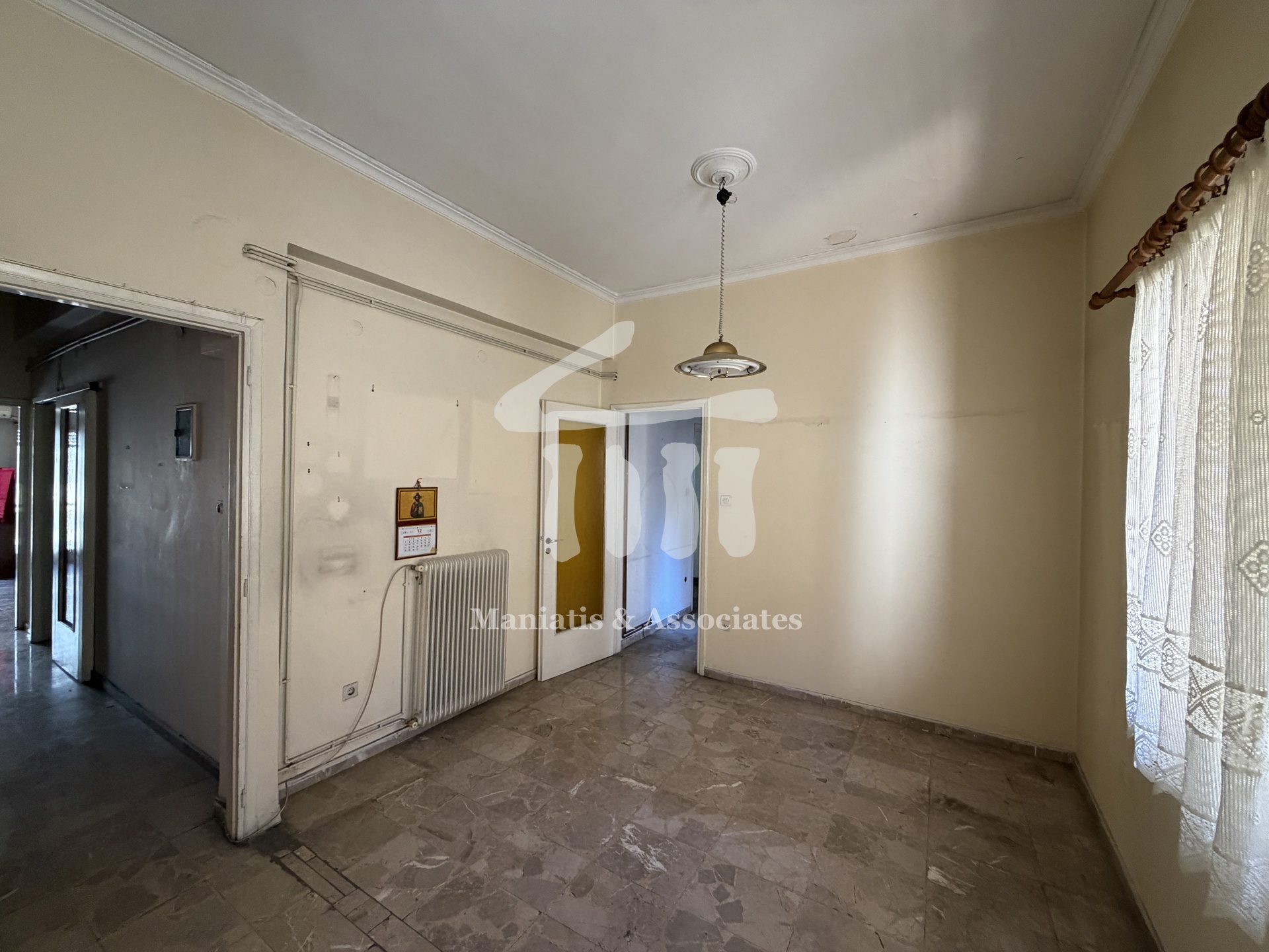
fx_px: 513
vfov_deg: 85.7
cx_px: 634
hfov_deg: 102.1
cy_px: 476
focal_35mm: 14
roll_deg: -0.3
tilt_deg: -1.0
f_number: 2.2
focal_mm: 2.22
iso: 320
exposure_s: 1/72
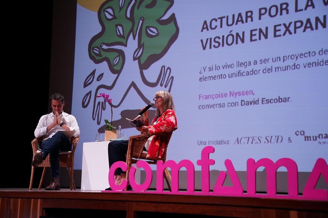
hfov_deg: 32.4
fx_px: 565
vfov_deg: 21.9
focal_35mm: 62
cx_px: 164
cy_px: 109
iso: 1600
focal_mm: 62
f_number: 4
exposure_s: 1/125
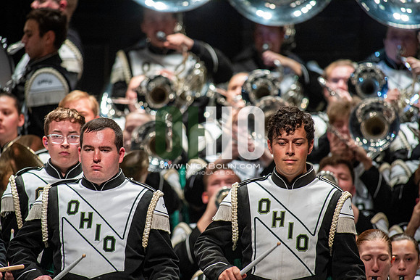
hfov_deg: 3.4
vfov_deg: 2.3
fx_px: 6996
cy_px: 140
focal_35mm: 600
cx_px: 210
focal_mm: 600
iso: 5000
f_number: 5.6
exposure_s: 1/400
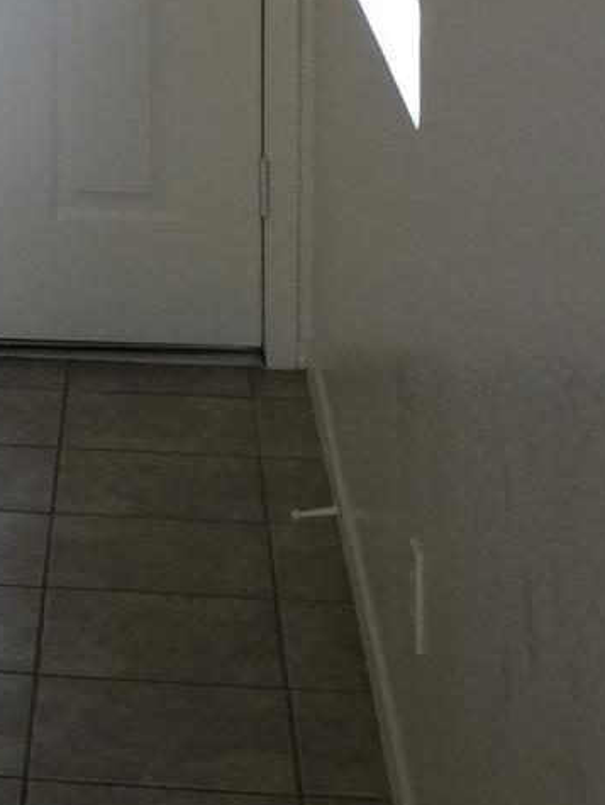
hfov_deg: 11.5
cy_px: -322
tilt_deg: -3.0
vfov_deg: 15.2
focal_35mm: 122
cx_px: -380
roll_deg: +0.1
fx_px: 2839
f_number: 2.2
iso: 32
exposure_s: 1/30
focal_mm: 4.15
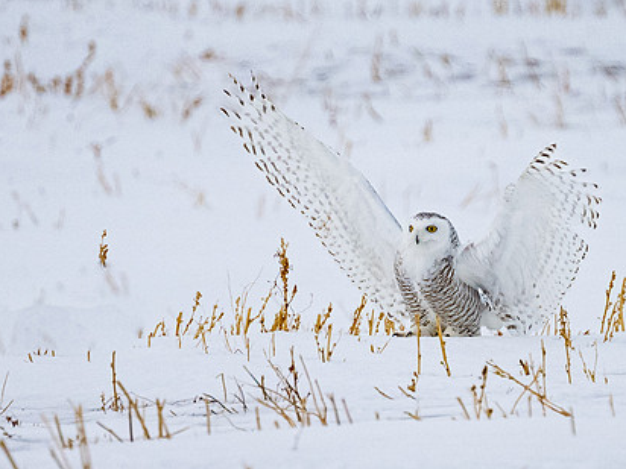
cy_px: 464
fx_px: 24866
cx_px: 443
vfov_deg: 1.1
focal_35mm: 1375
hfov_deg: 1.4
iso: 2800
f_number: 5.6
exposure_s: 1/2000
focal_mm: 400
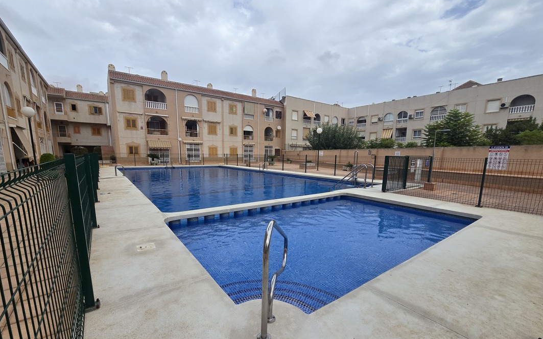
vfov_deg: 78.3
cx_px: 268
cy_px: 191
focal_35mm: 14
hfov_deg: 105.3
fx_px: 207
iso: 50
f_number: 2.2
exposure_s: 1/3117
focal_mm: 2.2
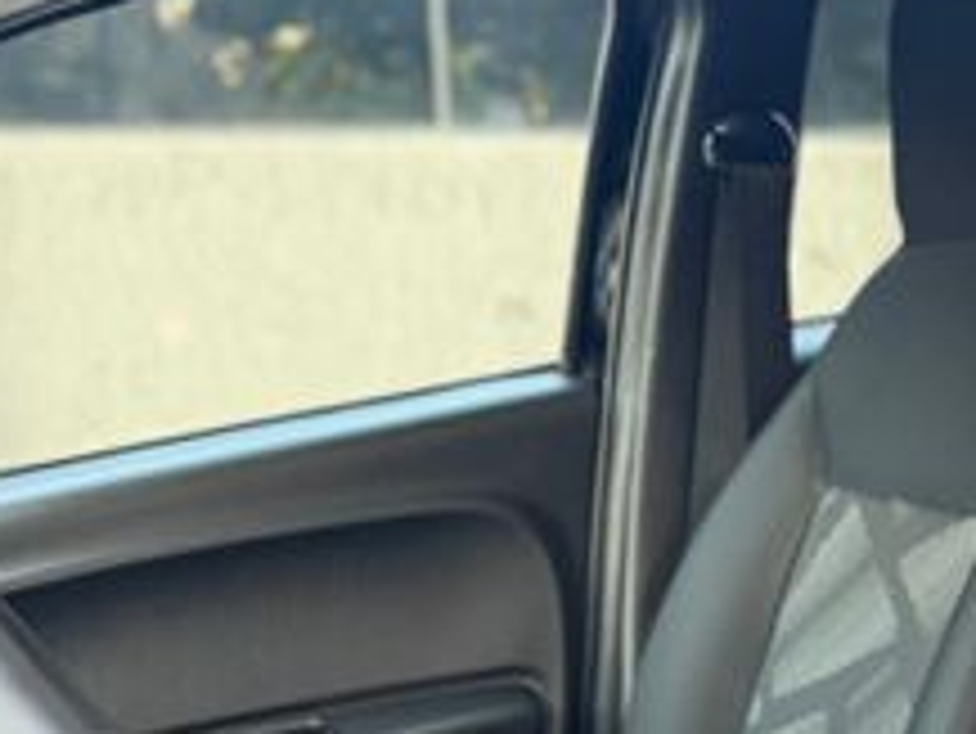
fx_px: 1467
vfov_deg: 26.5
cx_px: 886
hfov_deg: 34.6
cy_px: 743
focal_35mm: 52
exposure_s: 1/60
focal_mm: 6.76
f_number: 1.78
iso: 320
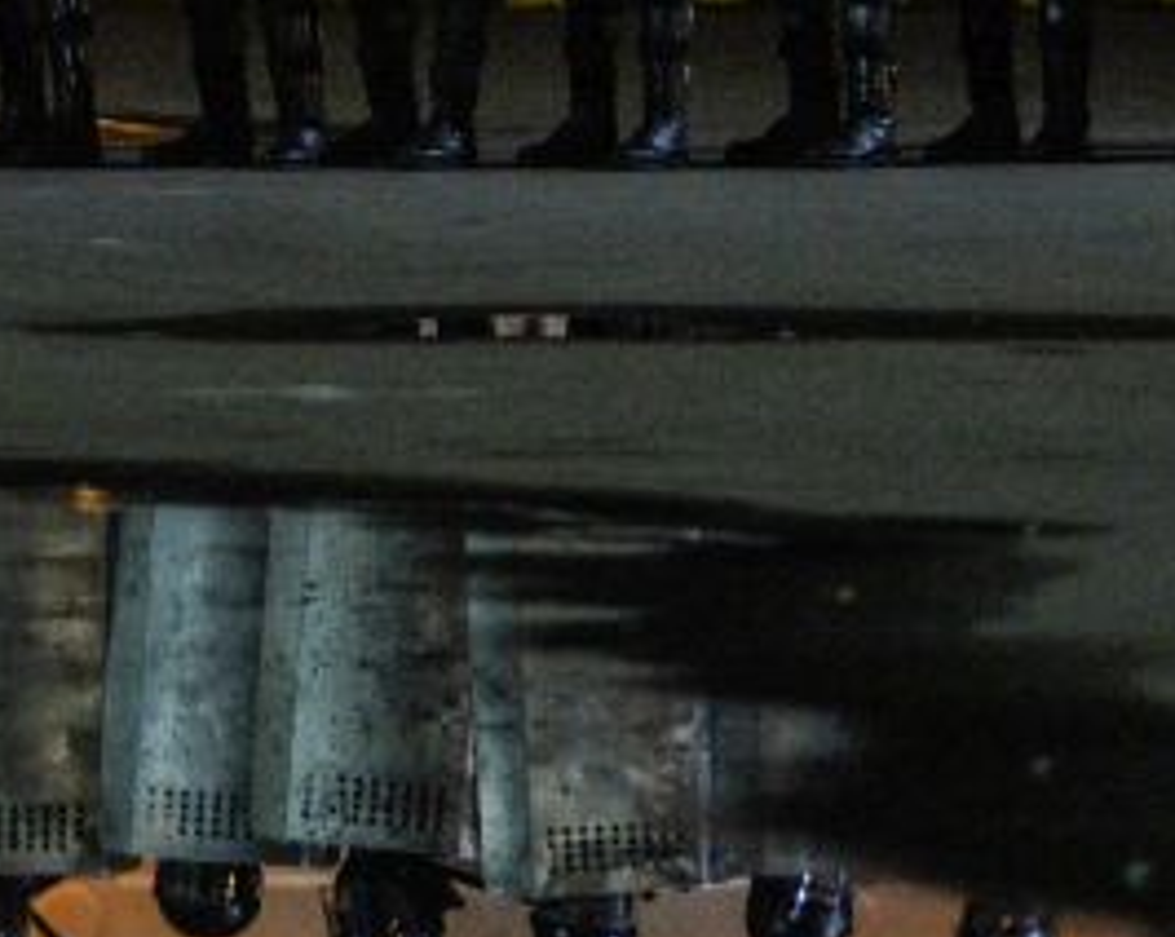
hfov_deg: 4.5
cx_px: -1078
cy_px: -289
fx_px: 14723
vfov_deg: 3.6
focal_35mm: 424
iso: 5000
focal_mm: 100
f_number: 2.8
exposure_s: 1/250
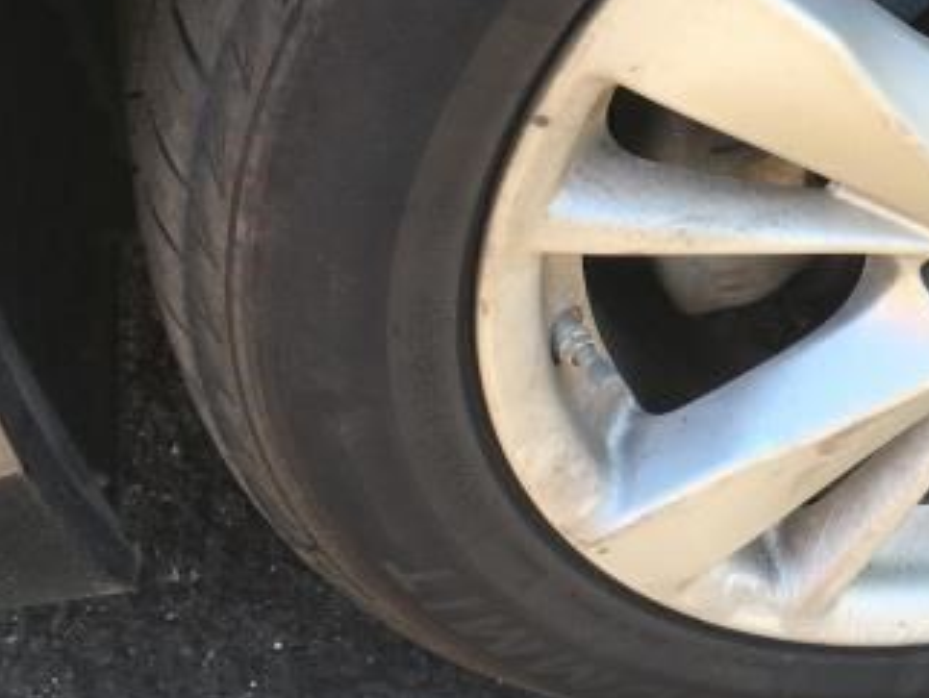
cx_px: 1010
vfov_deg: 20.4
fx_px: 1934
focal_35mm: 72
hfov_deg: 25.2
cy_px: 216
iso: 25
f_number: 2.2
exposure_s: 1/145
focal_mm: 4.15
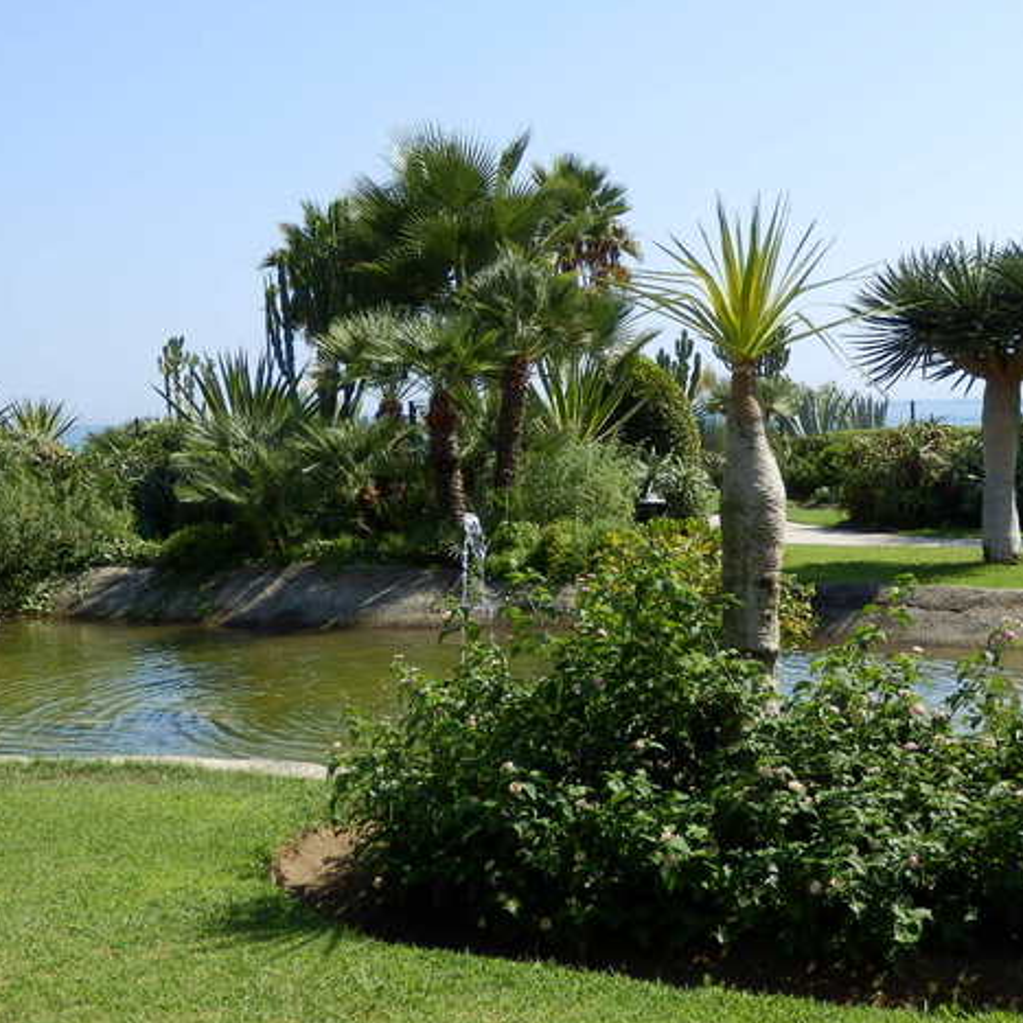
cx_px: 618
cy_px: 478
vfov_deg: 30.5
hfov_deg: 30.5
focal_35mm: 56
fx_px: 1872
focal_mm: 6.6
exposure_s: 1/640
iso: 80
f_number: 3.6
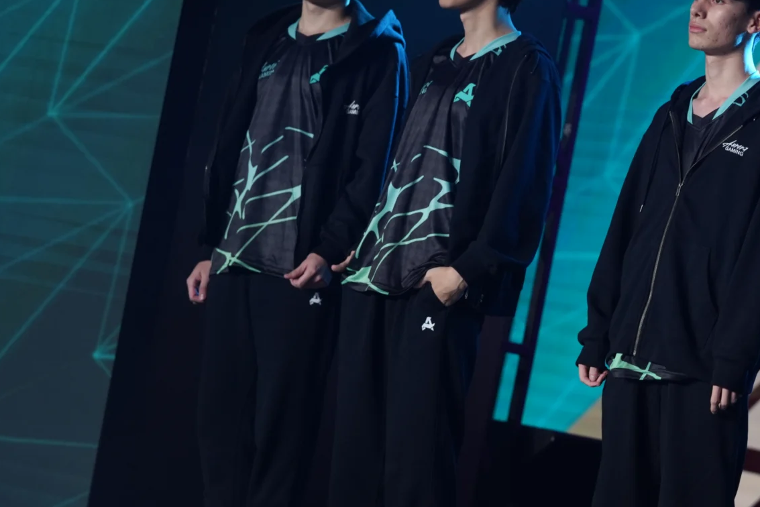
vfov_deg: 7.2
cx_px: 736
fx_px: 4054
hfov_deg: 10.6
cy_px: 225
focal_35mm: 192
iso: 1000
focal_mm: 85
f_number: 2.8
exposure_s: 1/400
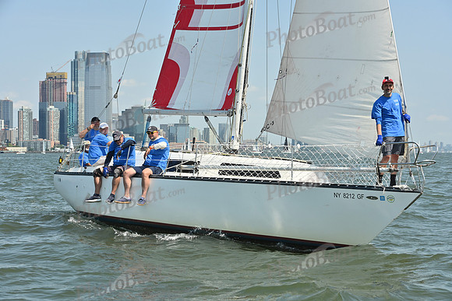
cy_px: 150
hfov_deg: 28.8
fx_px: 879
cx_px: 226
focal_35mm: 70
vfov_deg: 19.5
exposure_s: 1/1250
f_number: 7.1
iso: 320
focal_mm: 70
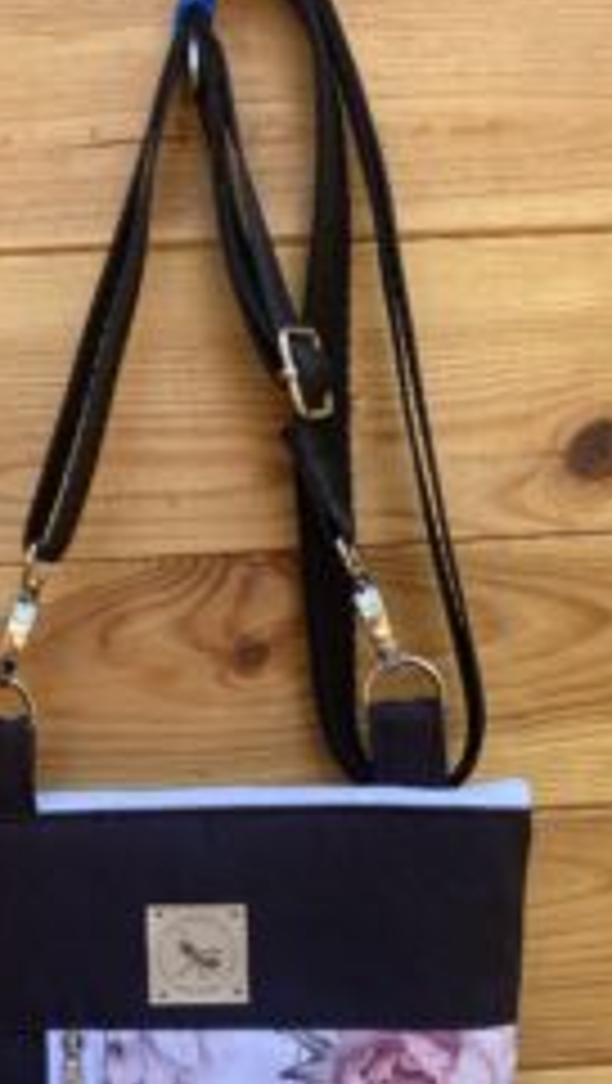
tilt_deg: -9.5
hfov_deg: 25.3
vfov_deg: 42.5
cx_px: 189
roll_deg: +1.1
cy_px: 796
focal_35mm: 47
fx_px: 1353
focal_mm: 4.25
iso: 32
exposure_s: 1/144
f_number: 1.8
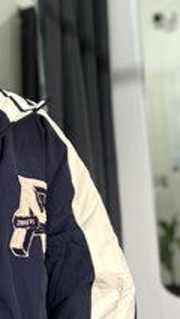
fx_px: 602
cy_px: 158
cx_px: -75
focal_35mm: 71
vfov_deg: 29.7
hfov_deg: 15.9
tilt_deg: +2.3
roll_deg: +3.4
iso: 160
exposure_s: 1/50
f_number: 1.5
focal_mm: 5.7
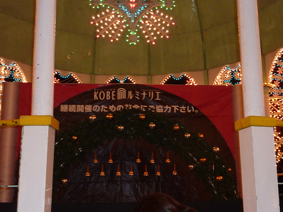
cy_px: 106
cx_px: 142
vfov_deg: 30.3
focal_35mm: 48
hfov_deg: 39.7
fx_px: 392
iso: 160
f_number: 3.3
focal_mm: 4.4
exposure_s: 1/30
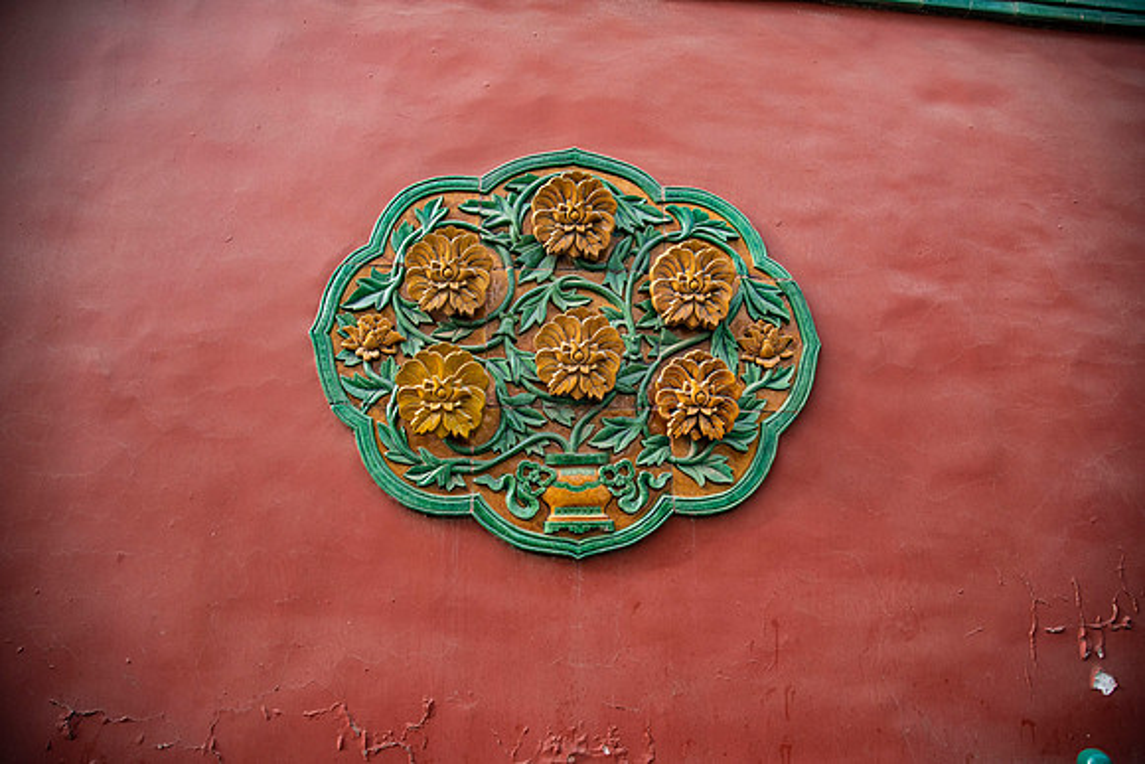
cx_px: 572
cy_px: 382
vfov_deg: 53.2
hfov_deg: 73.7
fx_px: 763
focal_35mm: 24
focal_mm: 24
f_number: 4
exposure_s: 1/800
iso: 500
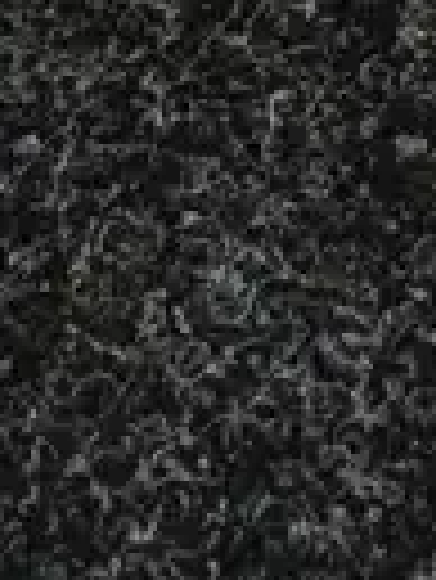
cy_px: -1709
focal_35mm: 230
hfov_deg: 6.4
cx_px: -126
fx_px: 3856
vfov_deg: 6.8
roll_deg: -0.7
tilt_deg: -15.7
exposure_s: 1/17
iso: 40
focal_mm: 4.15
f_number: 2.2
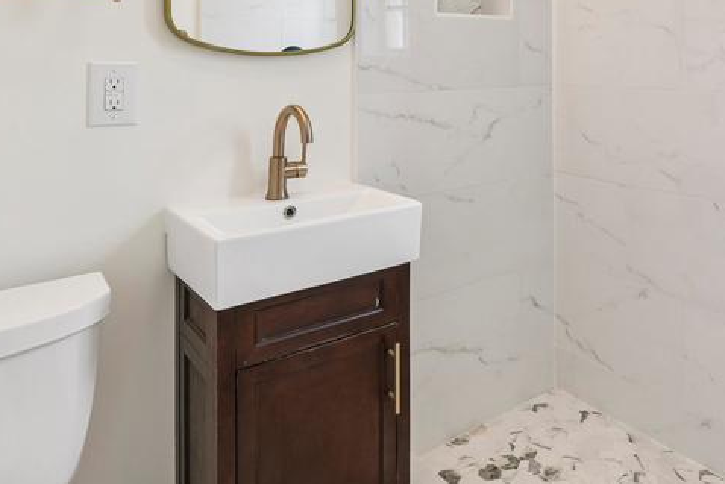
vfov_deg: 40.9
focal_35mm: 30
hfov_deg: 60.8
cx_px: 469
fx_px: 604
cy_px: 66
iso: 100
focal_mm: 14
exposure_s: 1/20
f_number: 8
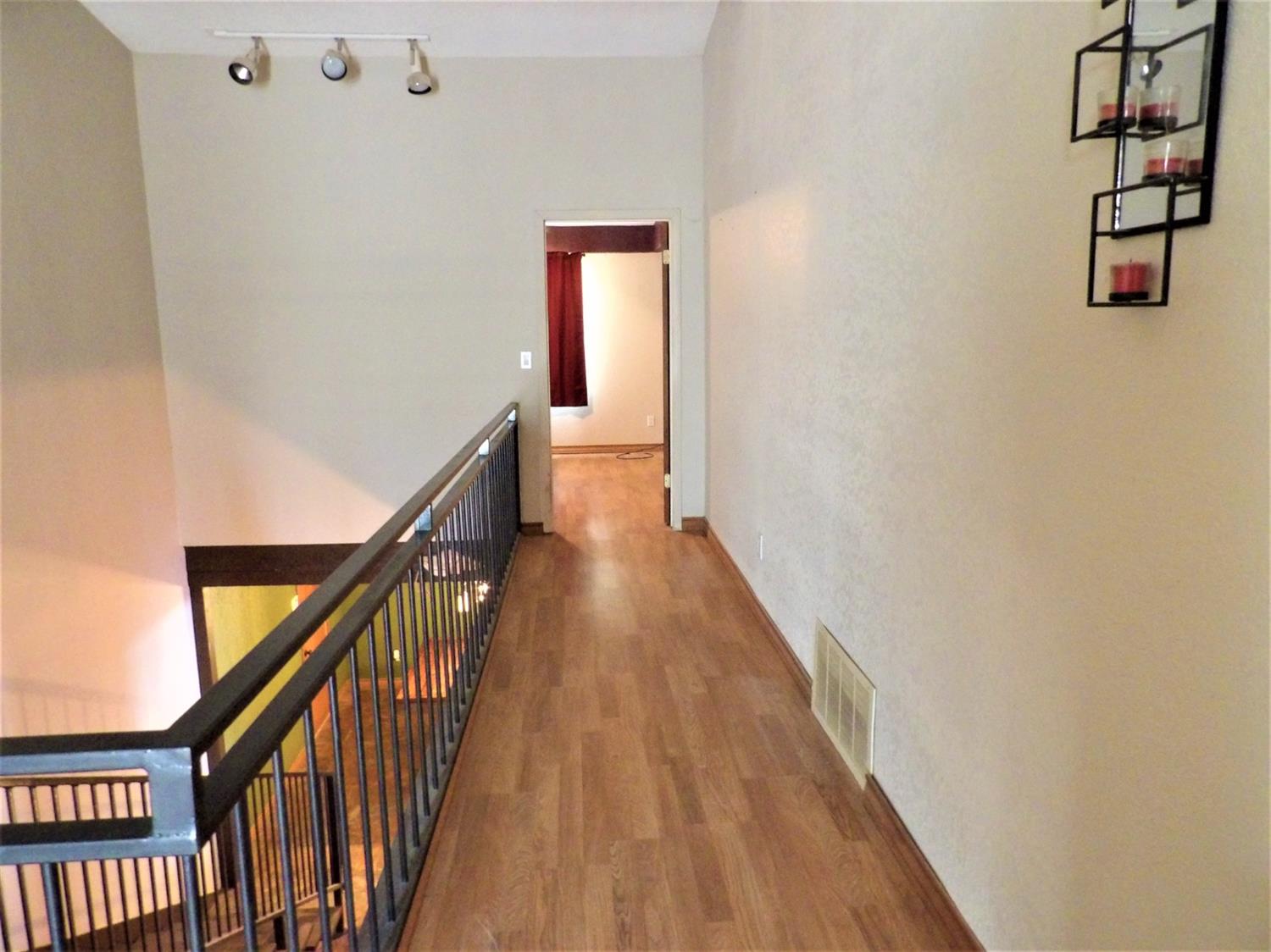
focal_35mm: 24
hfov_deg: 71.6
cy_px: 476
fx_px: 881
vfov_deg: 56.8
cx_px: 636
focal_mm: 4.3
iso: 800
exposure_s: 1/4
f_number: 3.2
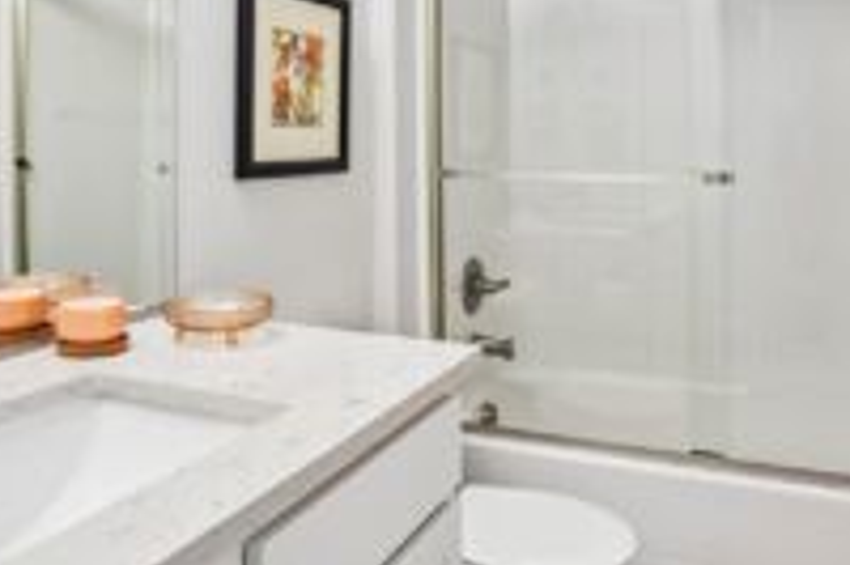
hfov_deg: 58.7
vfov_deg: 39.5
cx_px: 442
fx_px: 755
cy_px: 117
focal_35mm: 32
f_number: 8
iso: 400
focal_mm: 16
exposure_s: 1/10
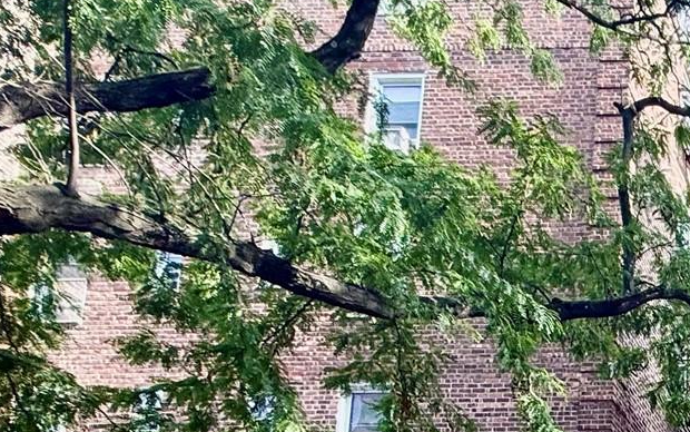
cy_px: 787
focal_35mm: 49
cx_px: 992
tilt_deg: +8.9
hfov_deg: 29.0
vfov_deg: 19.4
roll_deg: +0.0
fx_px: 922
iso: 50
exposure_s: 1/140
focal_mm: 2.22
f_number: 2.2
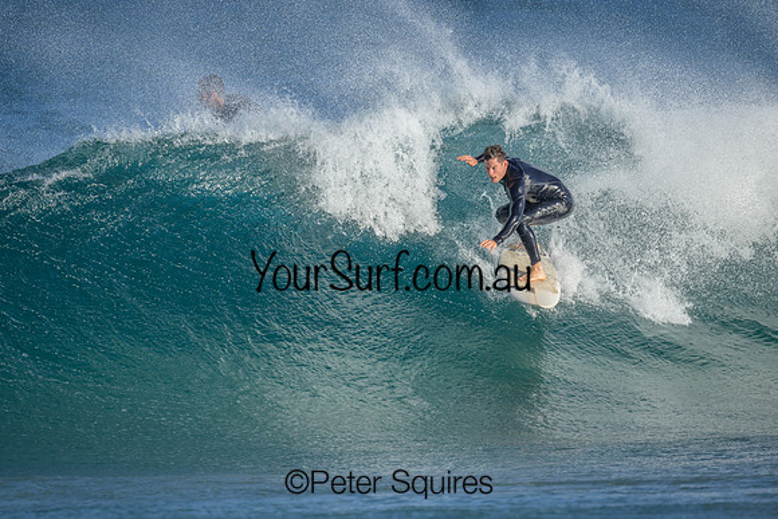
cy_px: 260
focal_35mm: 800
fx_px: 17292
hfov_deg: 2.6
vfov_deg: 1.7
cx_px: 389
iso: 450
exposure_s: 1/2000
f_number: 6.3
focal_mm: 800
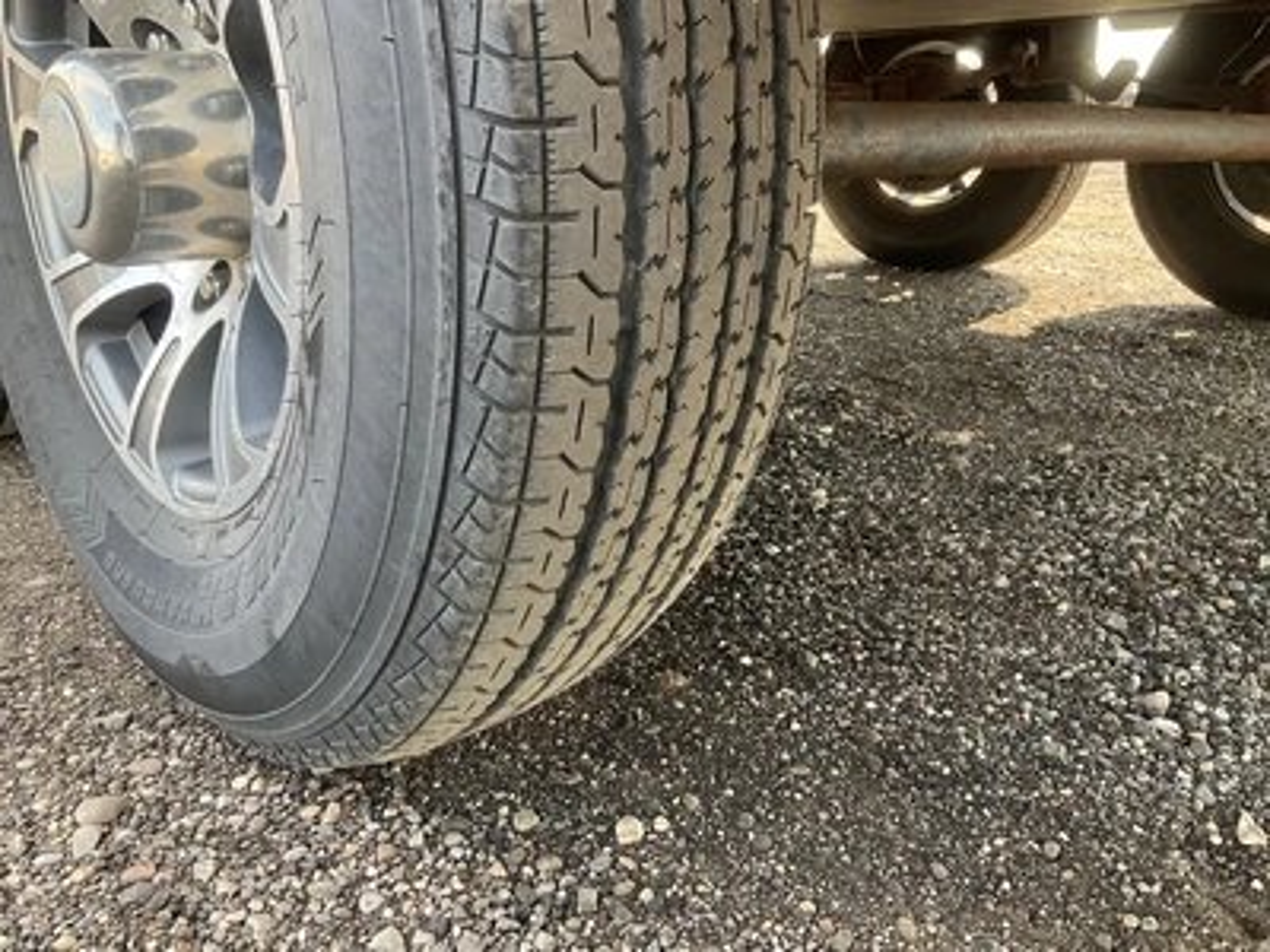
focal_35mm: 29
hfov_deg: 61.7
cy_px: 476
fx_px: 1064
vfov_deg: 48.2
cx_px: 635
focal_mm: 3
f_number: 1.8
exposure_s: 1/122
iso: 50
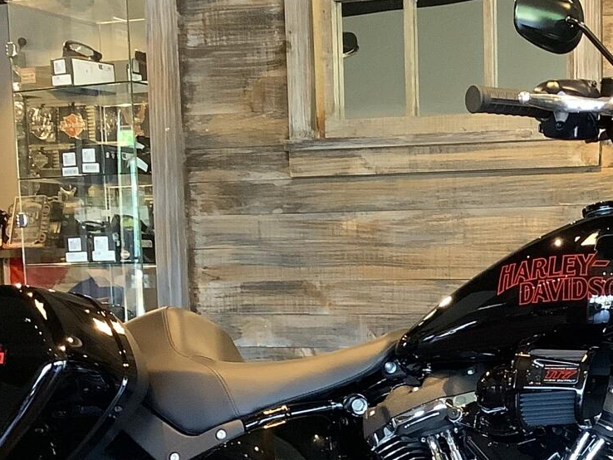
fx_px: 1488
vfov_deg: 17.2
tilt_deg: -8.4
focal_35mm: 84
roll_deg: -0.2
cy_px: 454
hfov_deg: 22.7
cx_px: 547
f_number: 2.4
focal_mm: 3.3
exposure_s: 1/50
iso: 400
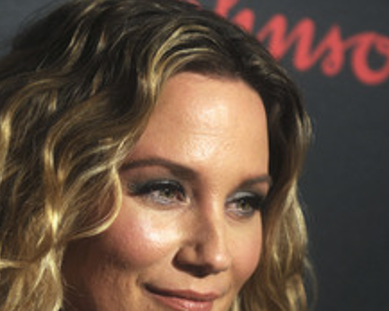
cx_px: 152
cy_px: 252
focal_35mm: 341
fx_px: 3921
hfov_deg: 5.7
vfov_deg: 4.5
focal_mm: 175
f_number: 4.5
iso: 1600
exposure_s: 1/400
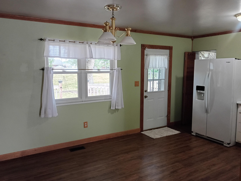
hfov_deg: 63.4
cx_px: 120
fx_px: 195
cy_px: 90
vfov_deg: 49.7
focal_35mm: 28
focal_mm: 3.42
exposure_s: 1/30
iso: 958
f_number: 2.2
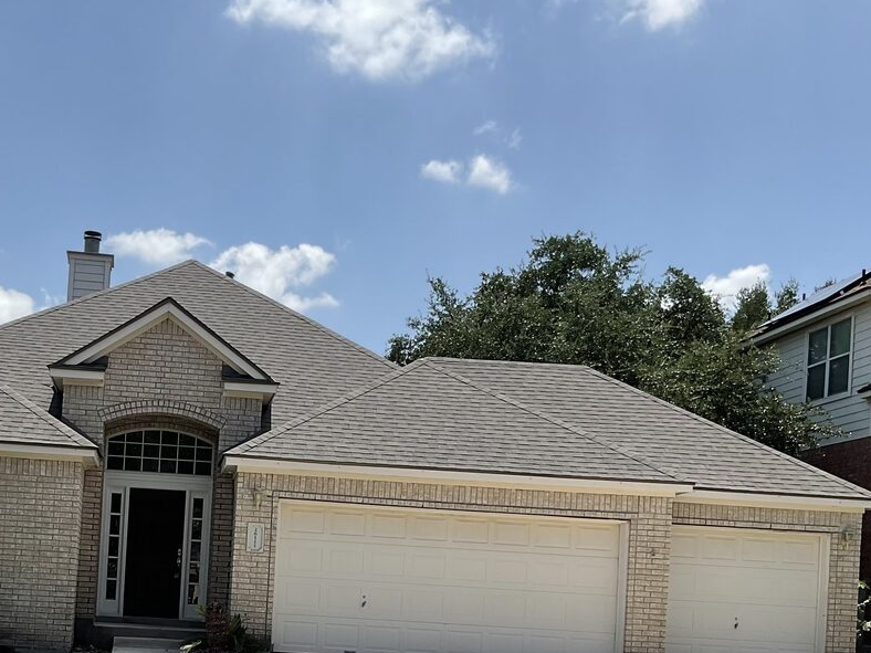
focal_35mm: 53
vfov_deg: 26.7
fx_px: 1334
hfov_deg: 35.5
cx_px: 240
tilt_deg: +1.9
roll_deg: -3.9
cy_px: 575
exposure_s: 1/2427
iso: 16
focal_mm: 3
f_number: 1.8
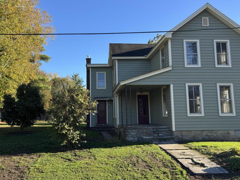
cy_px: 91
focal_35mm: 32
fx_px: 222
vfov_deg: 44.2
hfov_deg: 56.7
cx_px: 110
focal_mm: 5.96
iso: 50
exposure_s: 1/918
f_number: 1.6
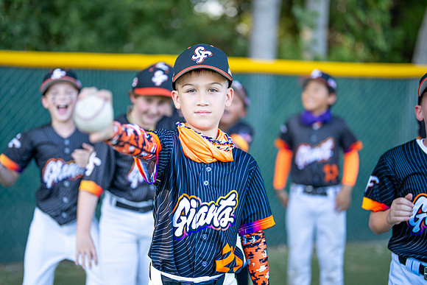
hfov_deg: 39.0
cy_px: 142
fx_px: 603
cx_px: 214
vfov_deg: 26.6
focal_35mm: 51
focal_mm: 50
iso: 125
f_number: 1.2
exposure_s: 1/1000
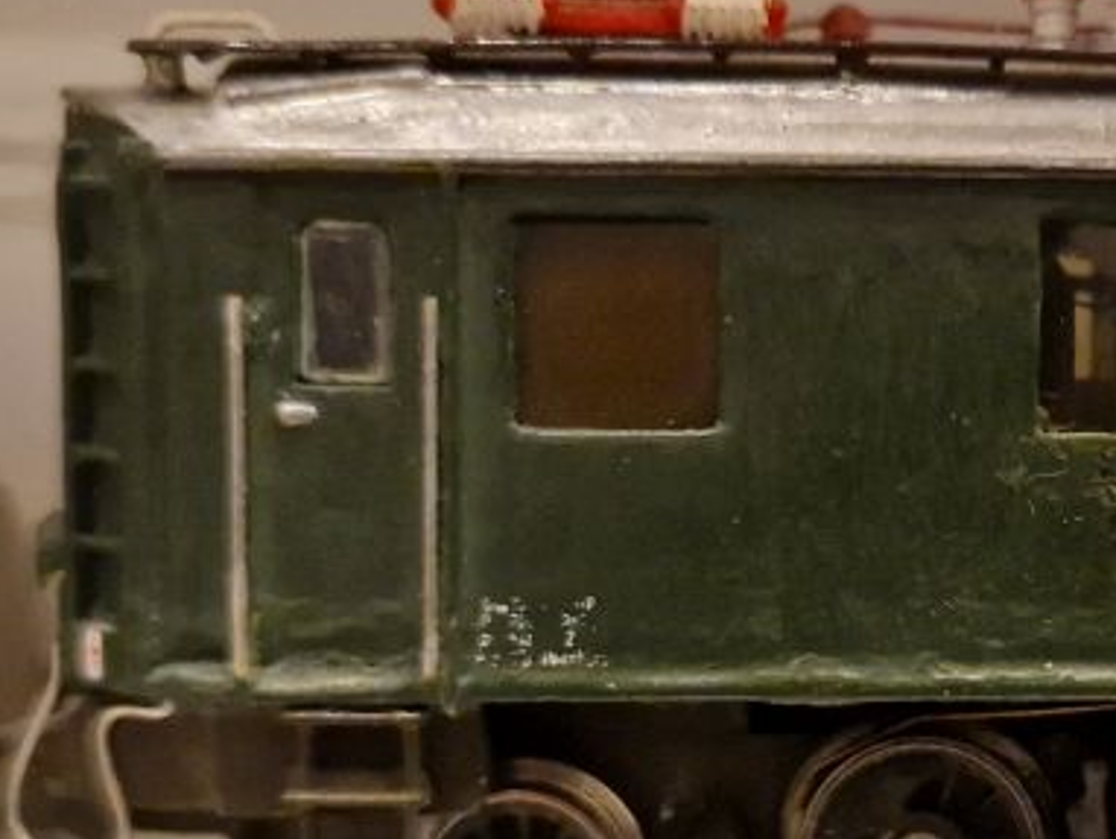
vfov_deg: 19.0
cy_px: 664
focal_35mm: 77
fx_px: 2484
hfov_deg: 24.5
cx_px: 1028
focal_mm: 5.4
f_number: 1.8
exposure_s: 1/100
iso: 640
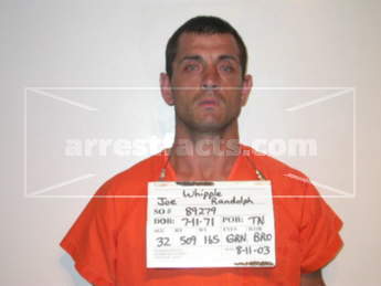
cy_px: 143
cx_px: 190
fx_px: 650
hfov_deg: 32.7
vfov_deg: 24.8
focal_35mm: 59
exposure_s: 1/60.3
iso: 100
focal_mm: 12.2
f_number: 3
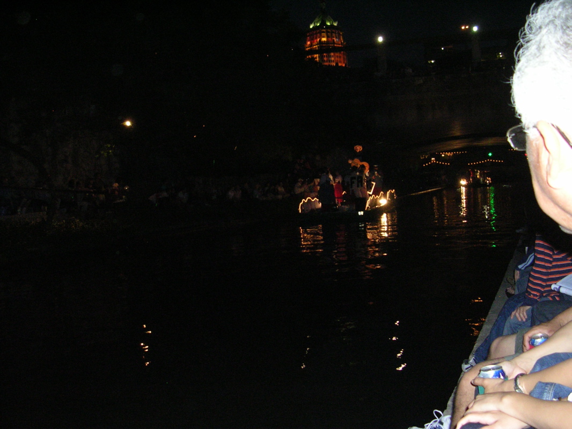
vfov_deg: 37.7
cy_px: 214
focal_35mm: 38
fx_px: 628
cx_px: 286
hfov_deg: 49.0
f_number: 2.8
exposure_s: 1/60.1
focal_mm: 5.8
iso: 200
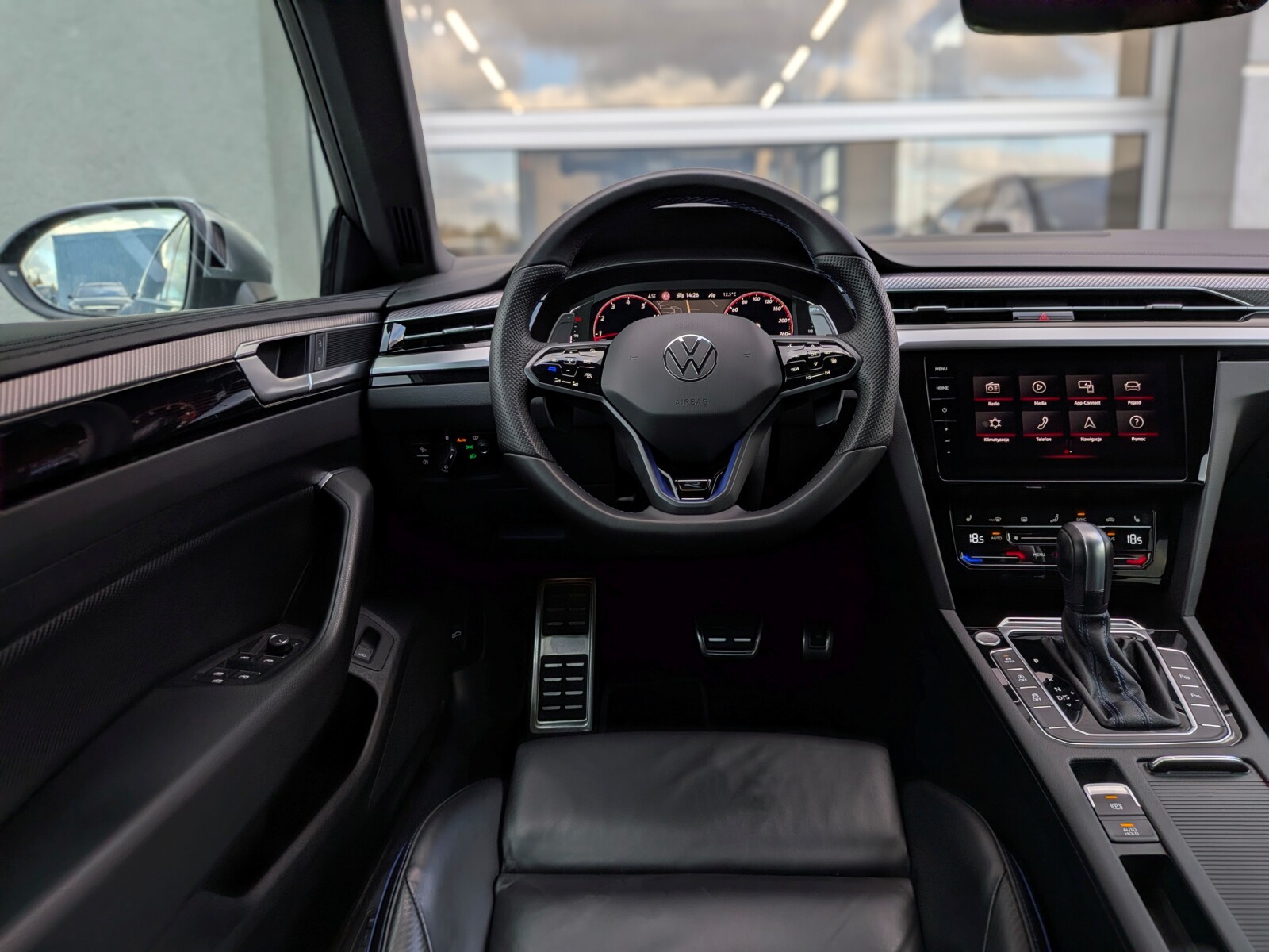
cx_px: 634
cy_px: 476
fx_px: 880
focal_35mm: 24
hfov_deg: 71.6
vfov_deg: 56.8
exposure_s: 1/184
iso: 31
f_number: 1.7
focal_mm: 4.53
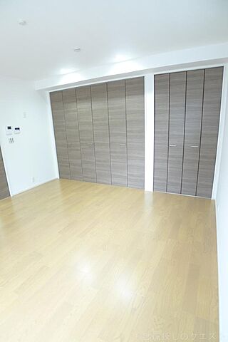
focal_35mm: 24
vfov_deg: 73.7
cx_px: 114
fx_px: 228
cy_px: 171
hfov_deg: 53.1
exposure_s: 1/5
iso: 80
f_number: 2
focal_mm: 5.1
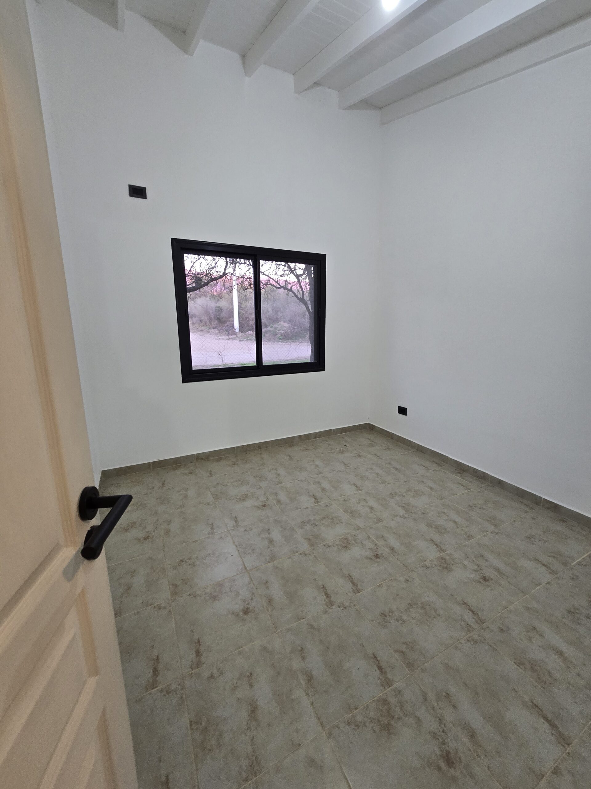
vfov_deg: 106.2
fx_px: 296
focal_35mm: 13
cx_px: 296
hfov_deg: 89.9
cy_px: 394
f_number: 2.2
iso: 250
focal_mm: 2.2
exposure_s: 1/50
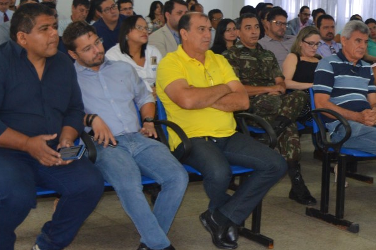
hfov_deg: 23.6
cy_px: 60
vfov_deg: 16.2
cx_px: 337
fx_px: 876
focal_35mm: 84
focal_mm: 29
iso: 640
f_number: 4.2
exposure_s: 1/60
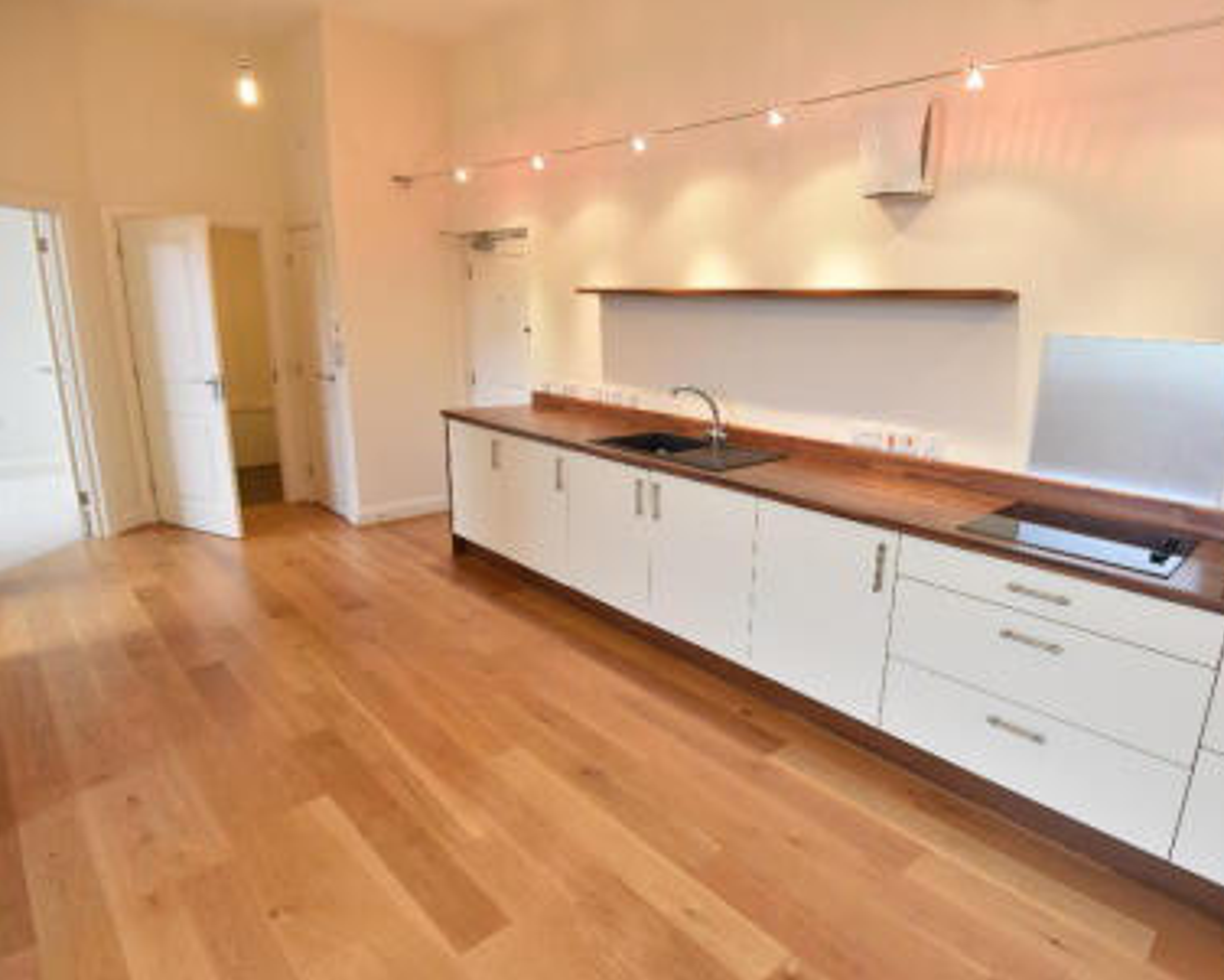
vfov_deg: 70.8
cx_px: 719
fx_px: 688
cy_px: 510
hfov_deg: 82.5
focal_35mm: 19
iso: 800
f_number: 4.5
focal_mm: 16
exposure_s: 1/80
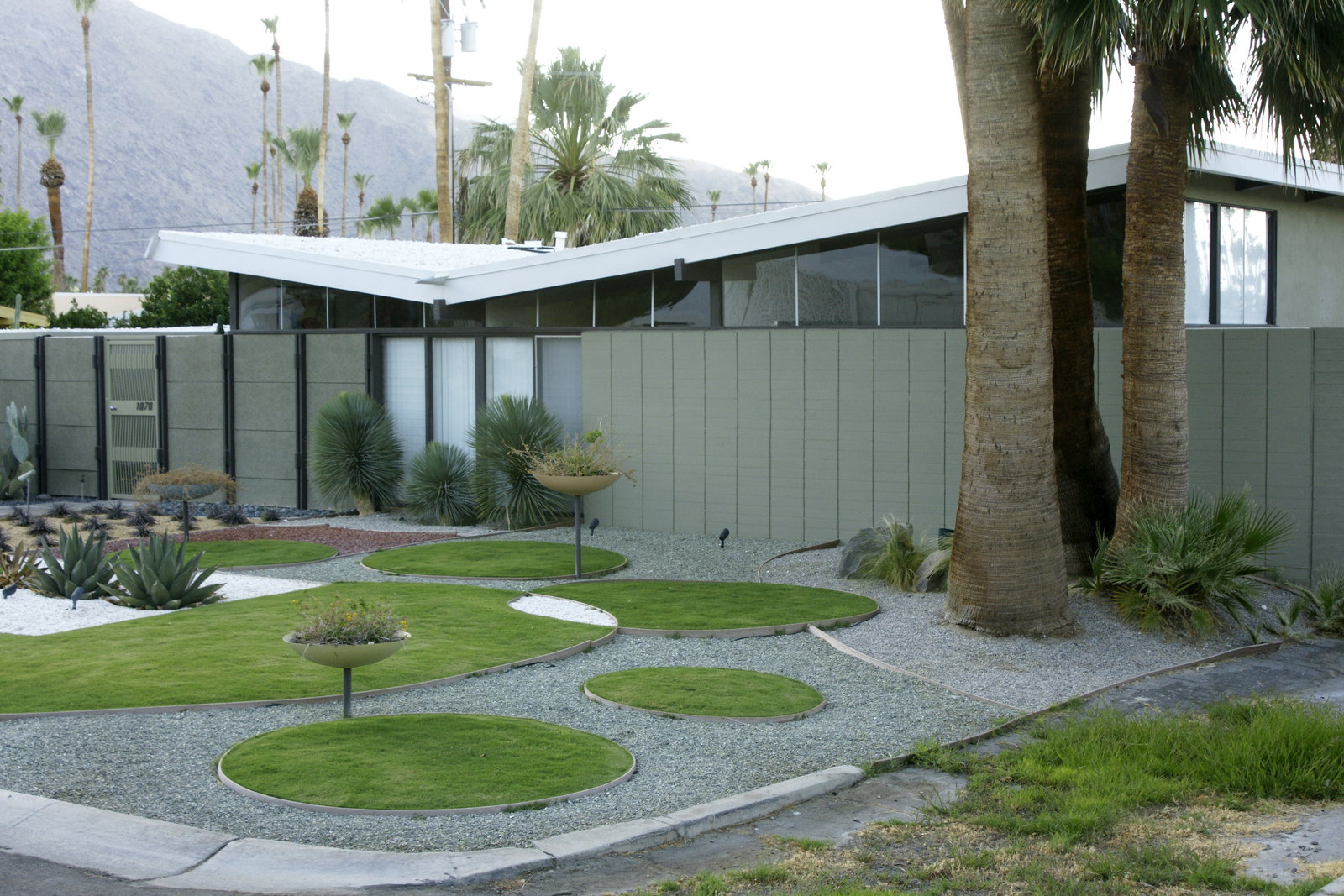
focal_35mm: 52
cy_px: 448
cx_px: 672
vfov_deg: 25.8
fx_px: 1960
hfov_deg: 37.8
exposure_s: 1/80
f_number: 9
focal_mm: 35
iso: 400
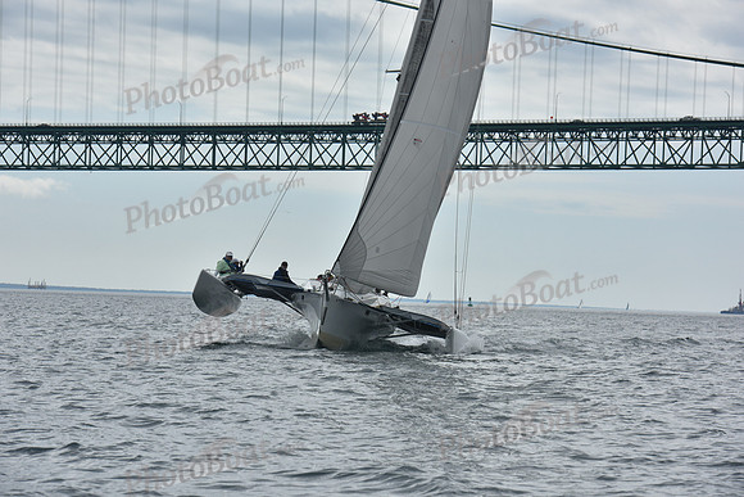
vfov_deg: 8.6
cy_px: 248
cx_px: 372
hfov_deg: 12.8
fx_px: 3307
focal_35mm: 160
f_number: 11
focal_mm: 160
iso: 250
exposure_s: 1/800
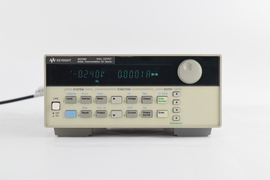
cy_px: 90
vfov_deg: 16.6
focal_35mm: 82
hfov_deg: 24.6
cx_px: 135
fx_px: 619
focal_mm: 55
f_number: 10
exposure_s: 1/30
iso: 400
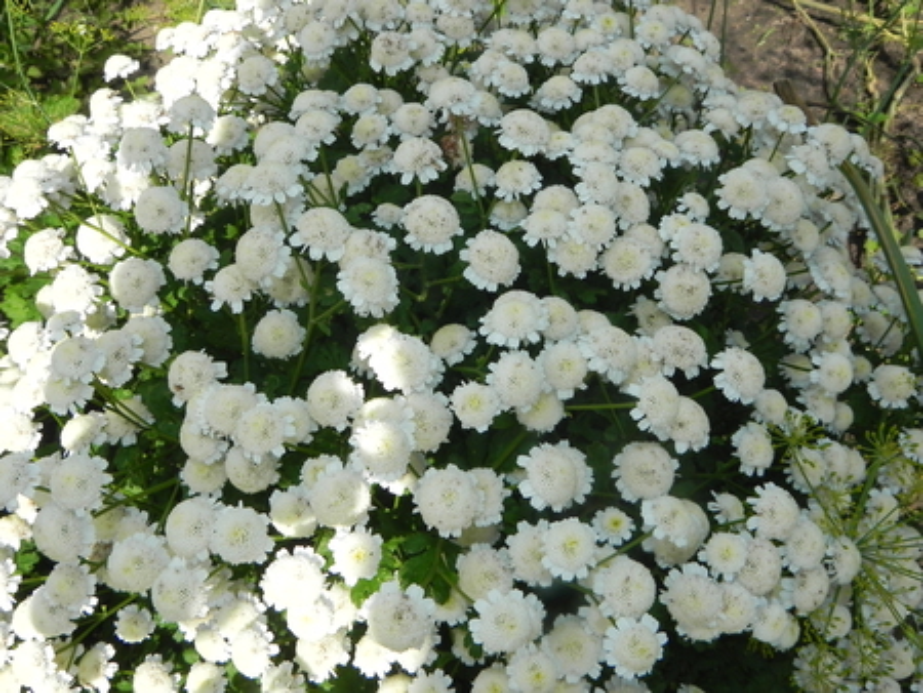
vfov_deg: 48.3
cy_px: 346
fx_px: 774
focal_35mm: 29
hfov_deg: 61.6
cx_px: 462
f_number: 7.1
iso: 160
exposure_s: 1/448
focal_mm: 5.2
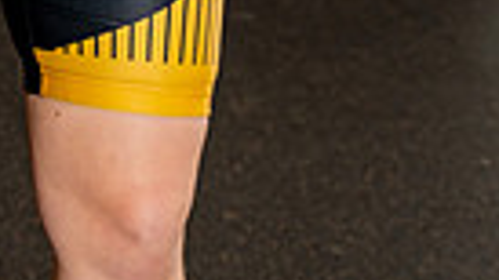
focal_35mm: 186
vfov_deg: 6.2
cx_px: 7
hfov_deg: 11.5
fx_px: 2461
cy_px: -447
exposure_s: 1/200
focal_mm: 54
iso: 200
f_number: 5.6
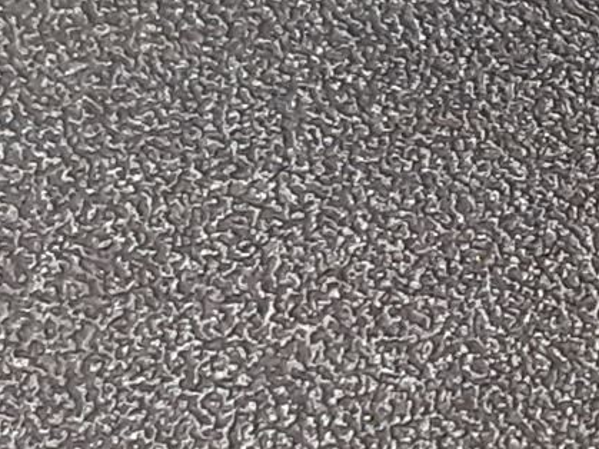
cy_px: 270
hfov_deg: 14.3
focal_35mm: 127
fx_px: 2197
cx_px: 956
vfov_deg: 11.7
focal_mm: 3.93
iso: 250
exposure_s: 1/50
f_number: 1.7
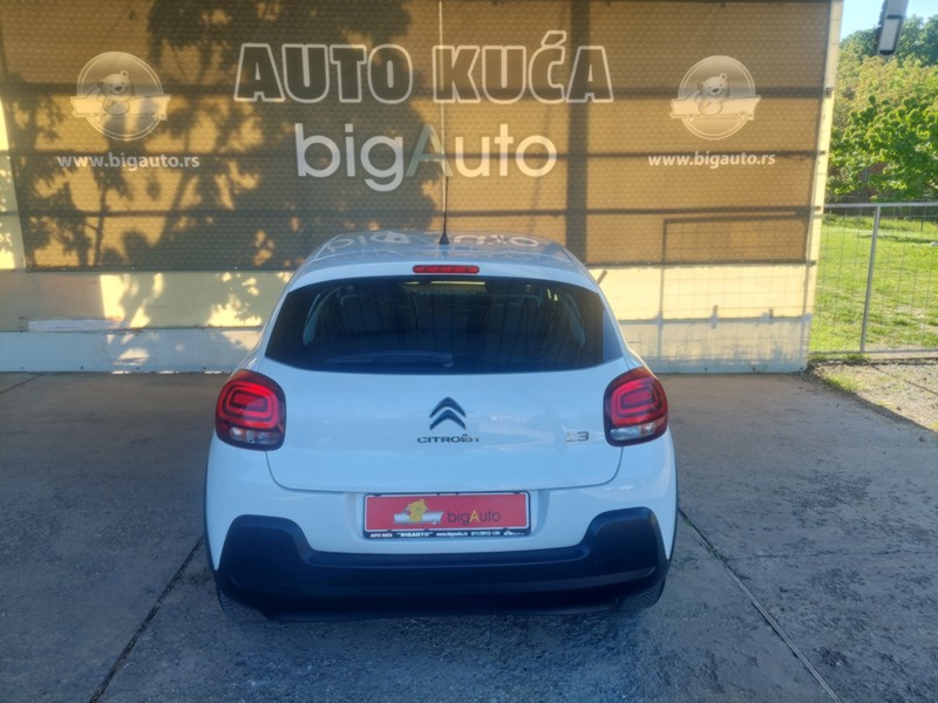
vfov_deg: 54.9
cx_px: 469
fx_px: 677
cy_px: 352
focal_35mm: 25
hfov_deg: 69.4
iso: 40
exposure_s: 1/305
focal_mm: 5.23
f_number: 1.8
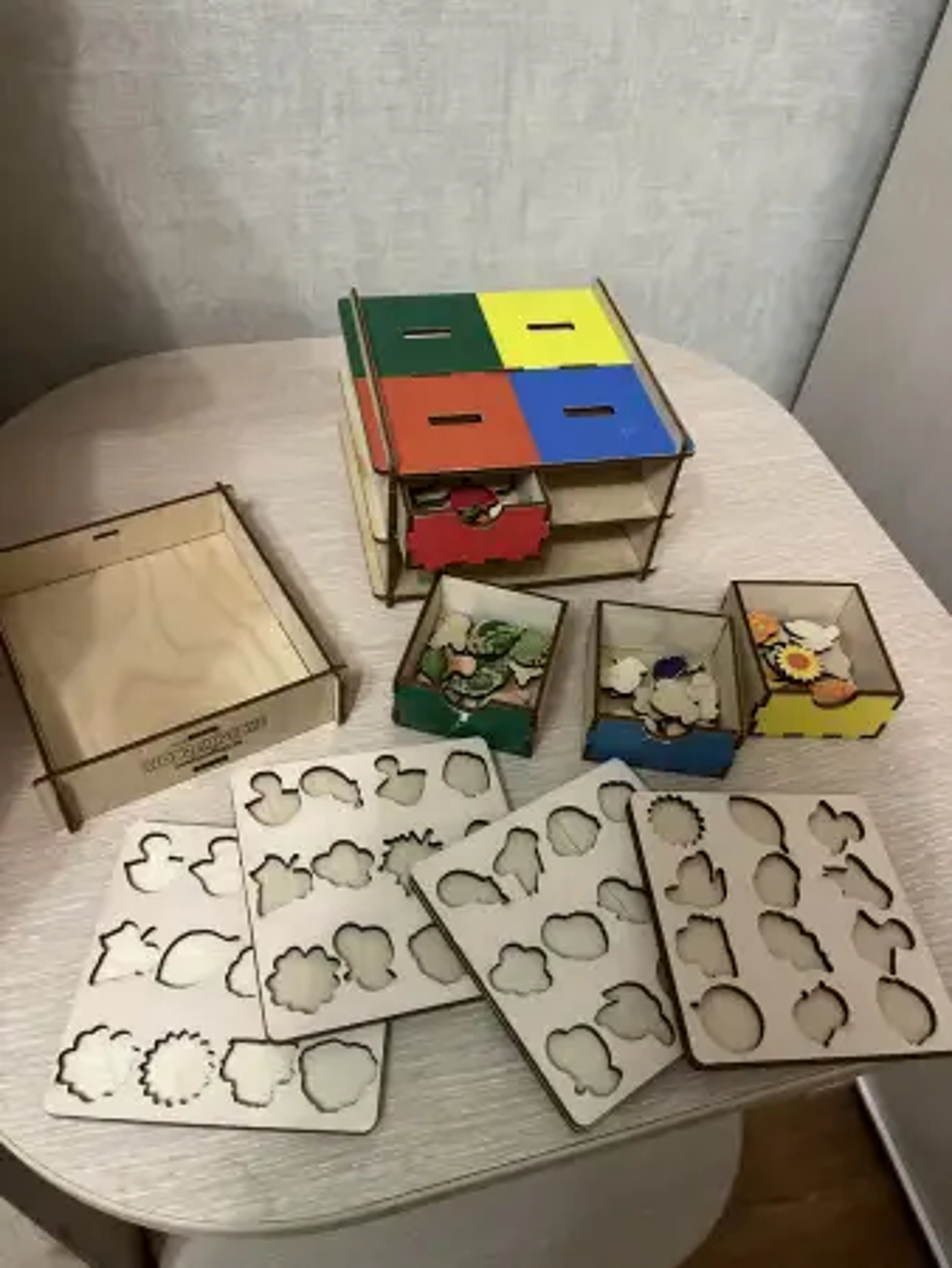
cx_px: 476
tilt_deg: -48.9
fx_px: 952
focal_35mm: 26
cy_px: 634
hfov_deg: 53.1
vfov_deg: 67.3
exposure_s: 1/49
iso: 500
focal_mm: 5.1
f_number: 1.6
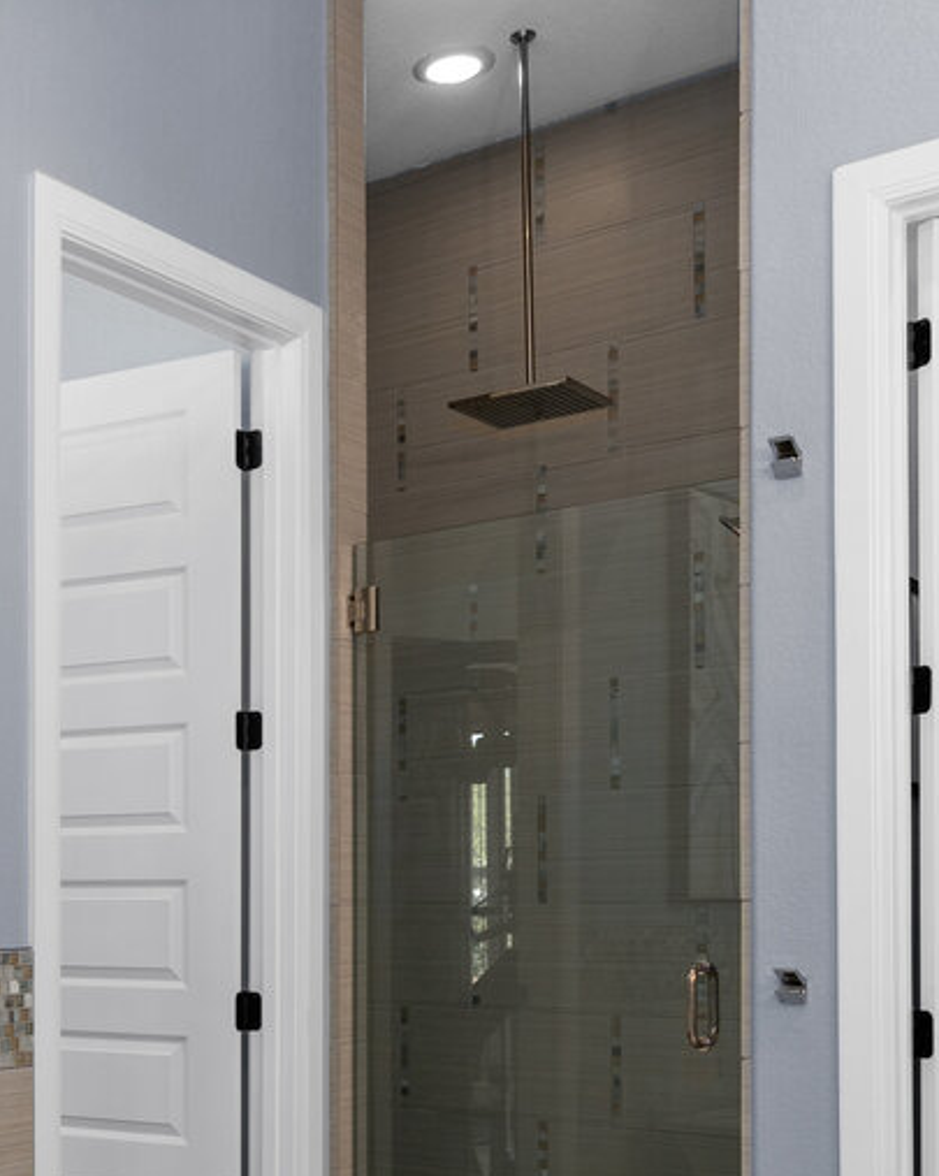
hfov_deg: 28.9
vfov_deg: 37.6
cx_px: -56
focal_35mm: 48
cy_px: 916
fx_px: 1669
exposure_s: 1/4
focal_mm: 16
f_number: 7.1
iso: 320
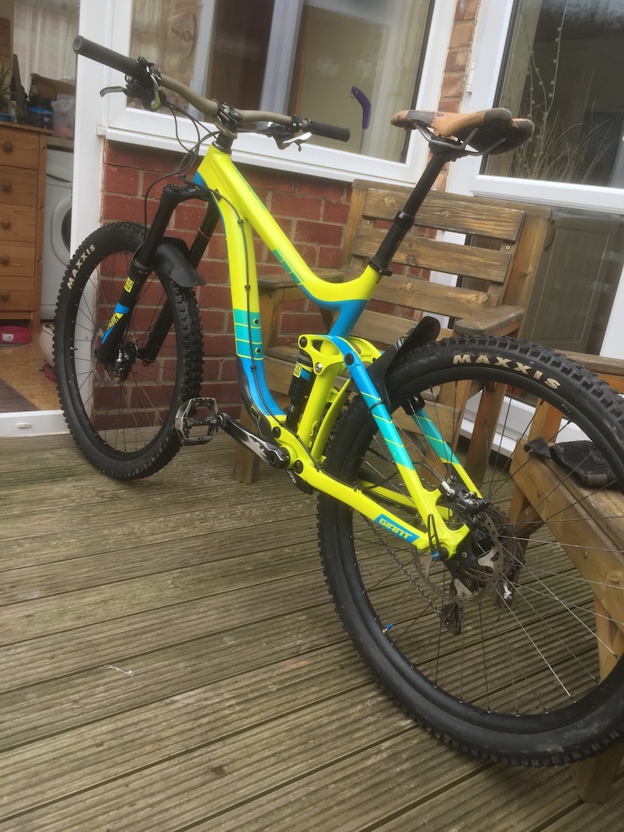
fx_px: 697
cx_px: 312
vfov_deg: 61.7
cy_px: 416
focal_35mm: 29
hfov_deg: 48.2
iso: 32
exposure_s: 1/166
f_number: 2.2
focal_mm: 4.15
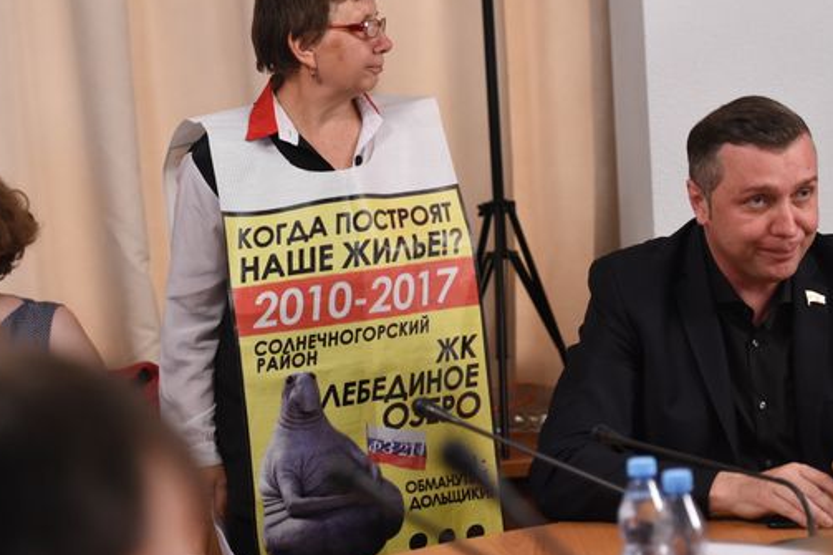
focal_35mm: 128
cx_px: 316
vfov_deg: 10.7
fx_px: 2961
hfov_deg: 16.0
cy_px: 315
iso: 5000
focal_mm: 92
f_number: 3.2
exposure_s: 1/250
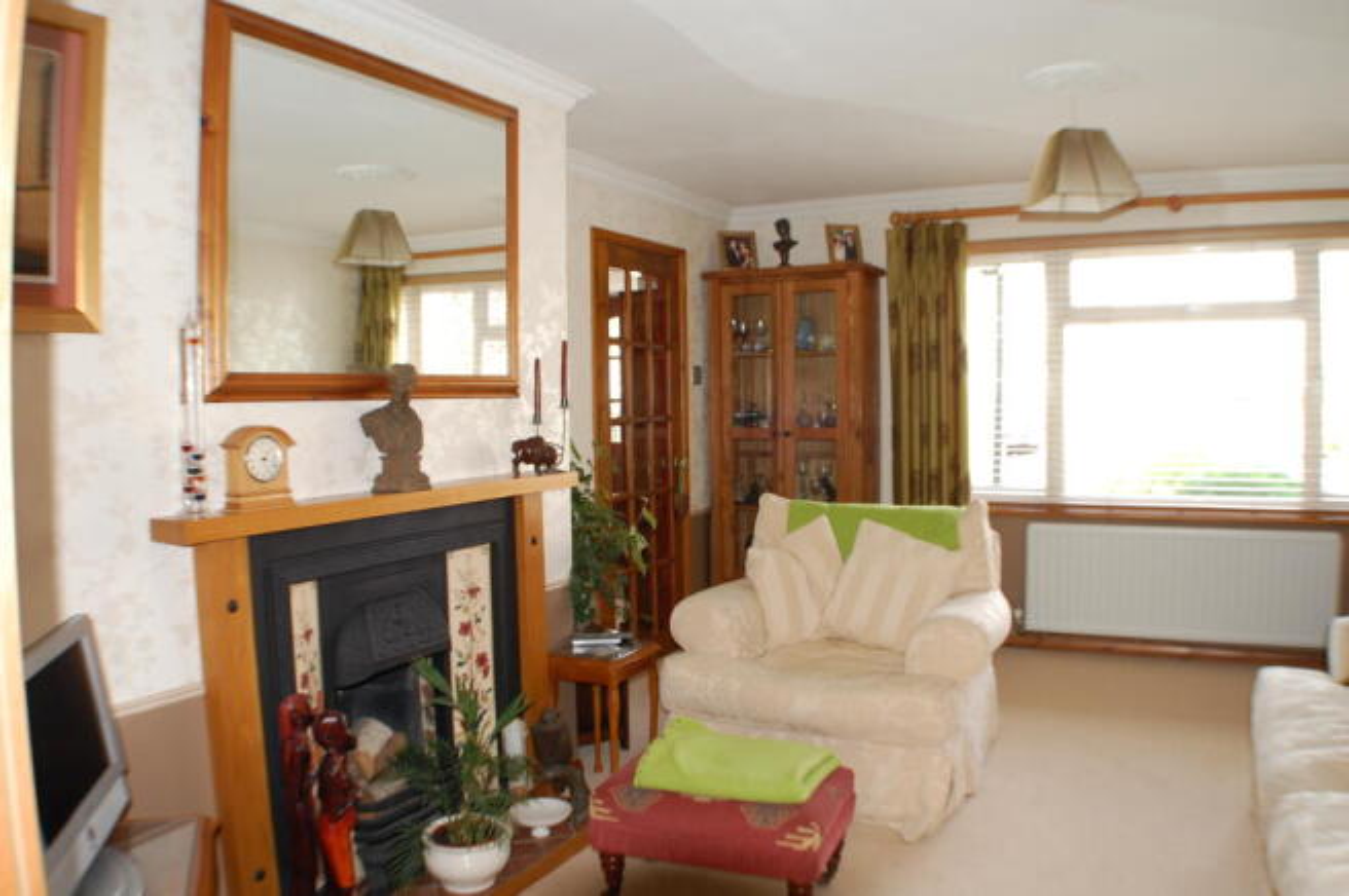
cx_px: 674
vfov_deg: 38.3
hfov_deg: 55.2
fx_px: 1291
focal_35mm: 34
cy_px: 448
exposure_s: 1/60
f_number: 3.8
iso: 400
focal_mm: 23
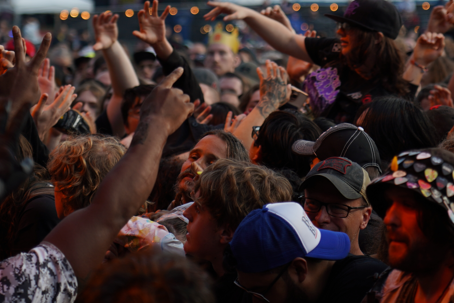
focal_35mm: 198
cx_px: 289
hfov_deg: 10.4
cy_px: 51
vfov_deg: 6.9
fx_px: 2497
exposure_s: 1/125
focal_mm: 105
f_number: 4
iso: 100
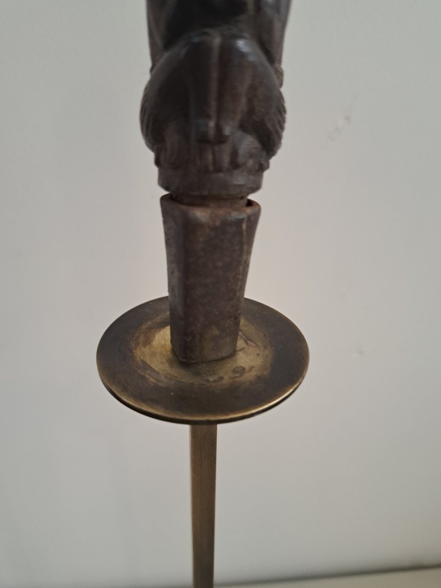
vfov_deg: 69.4
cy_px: 283
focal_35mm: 25
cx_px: 226
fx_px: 425
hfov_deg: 54.9
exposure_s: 1/50
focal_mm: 5.23
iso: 160
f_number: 1.8
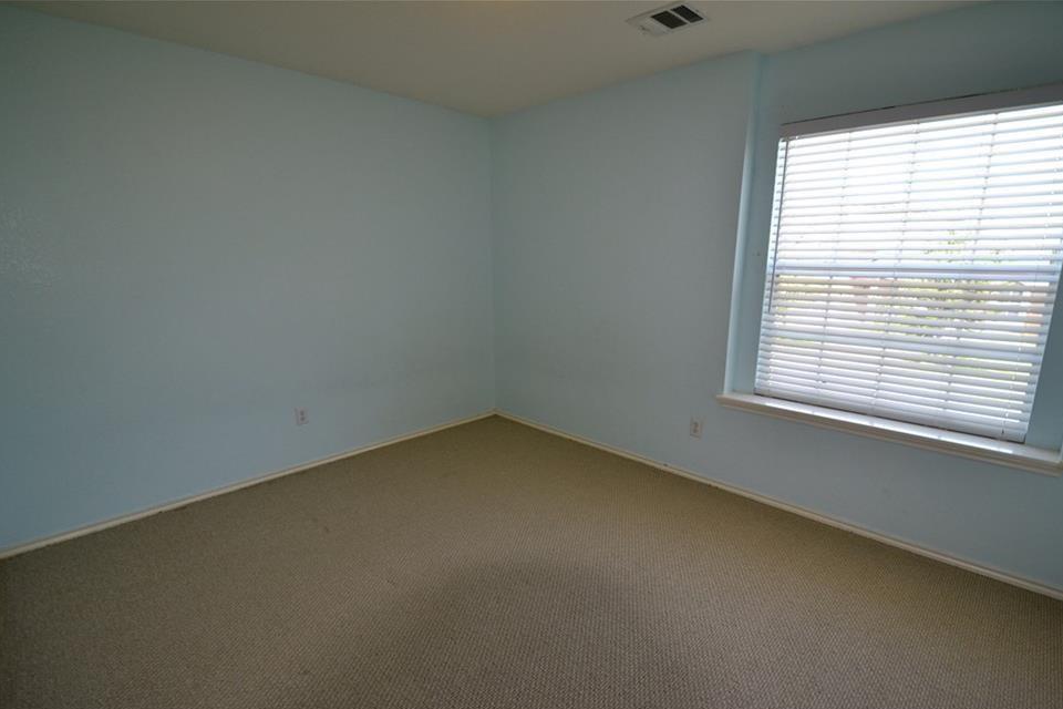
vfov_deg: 73.7
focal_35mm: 16
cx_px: 530
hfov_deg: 96.7
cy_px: 377
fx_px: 472
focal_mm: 10
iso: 400
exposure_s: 1/125
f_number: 4
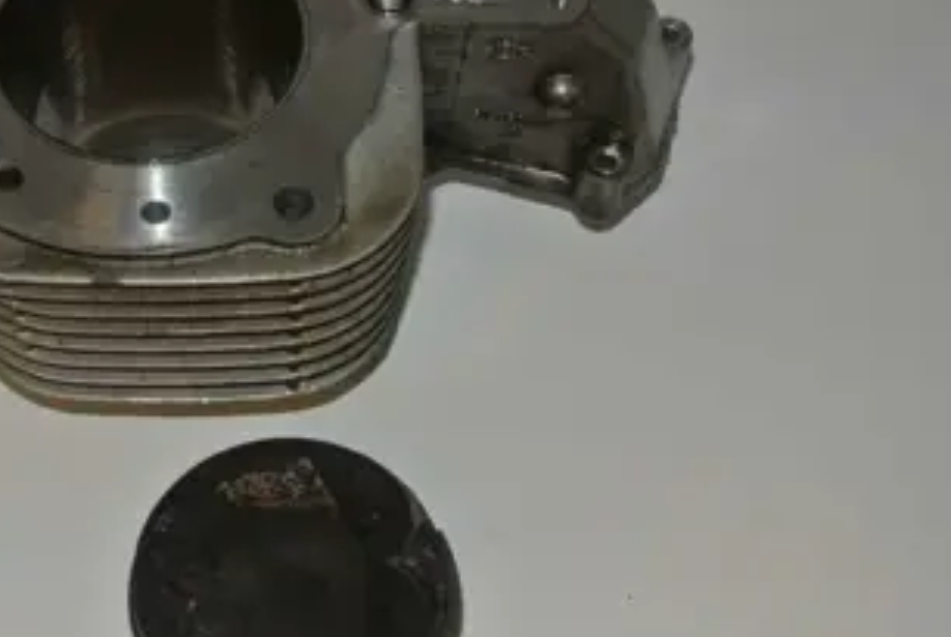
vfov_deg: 21.0
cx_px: 264
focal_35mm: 65
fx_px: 1720
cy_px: 295
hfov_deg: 30.5
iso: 200
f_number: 4
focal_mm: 14
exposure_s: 1/60
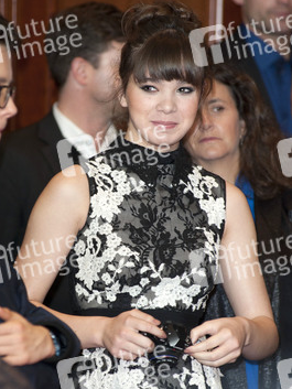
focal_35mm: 218
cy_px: 206
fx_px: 2450
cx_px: 146
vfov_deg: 9.1
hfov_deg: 6.8
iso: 1000
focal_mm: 200
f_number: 5
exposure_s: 1/125
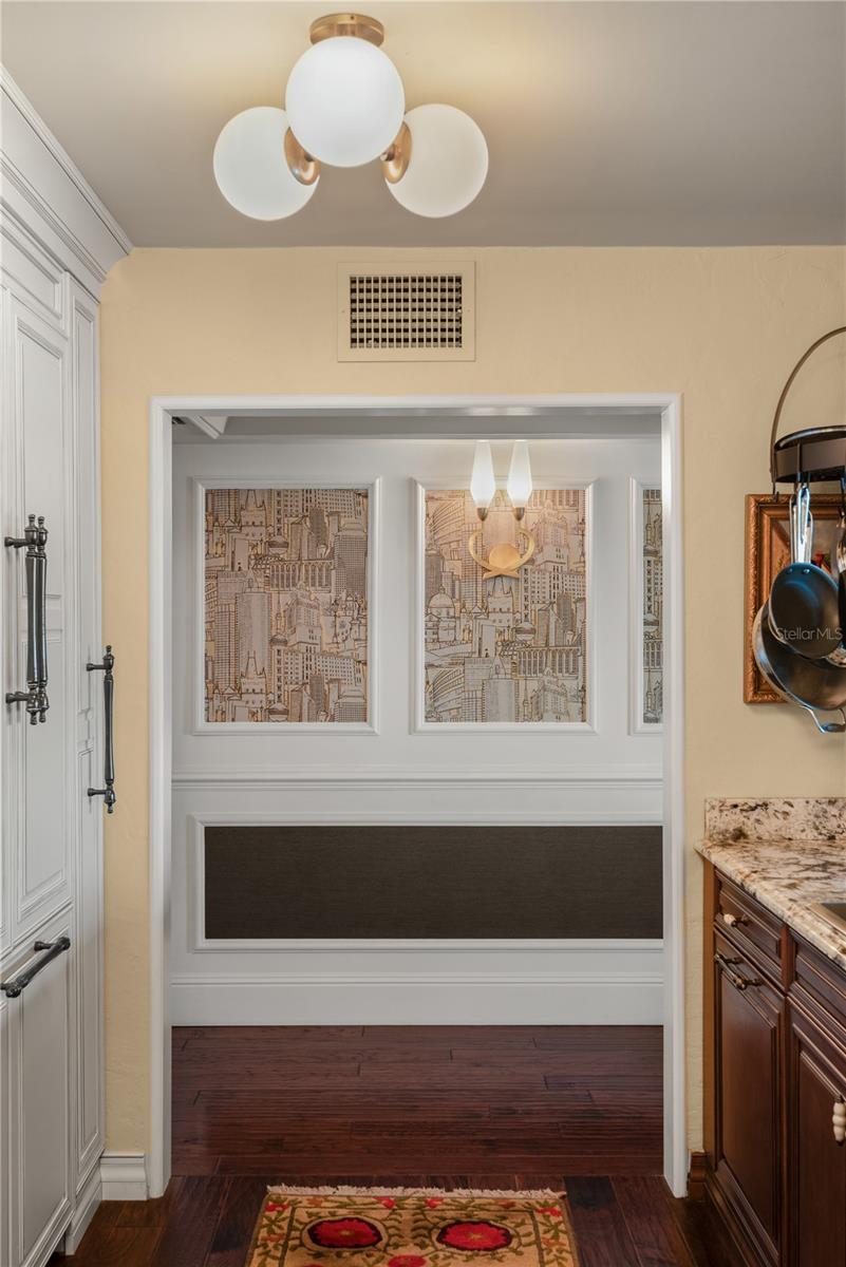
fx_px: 1233
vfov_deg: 54.4
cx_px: 423
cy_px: 634
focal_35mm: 35
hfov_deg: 37.9
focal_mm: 35
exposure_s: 1
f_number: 8
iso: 320
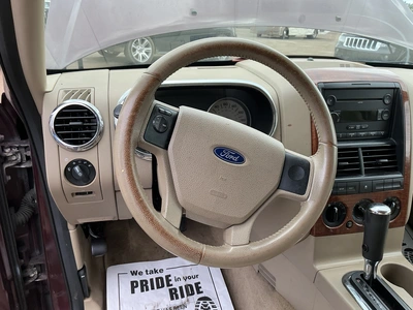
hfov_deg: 63.4
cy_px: 155
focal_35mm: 28
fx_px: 334
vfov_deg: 49.7
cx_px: 206
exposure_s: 1/128
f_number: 1.8
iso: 20
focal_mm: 3
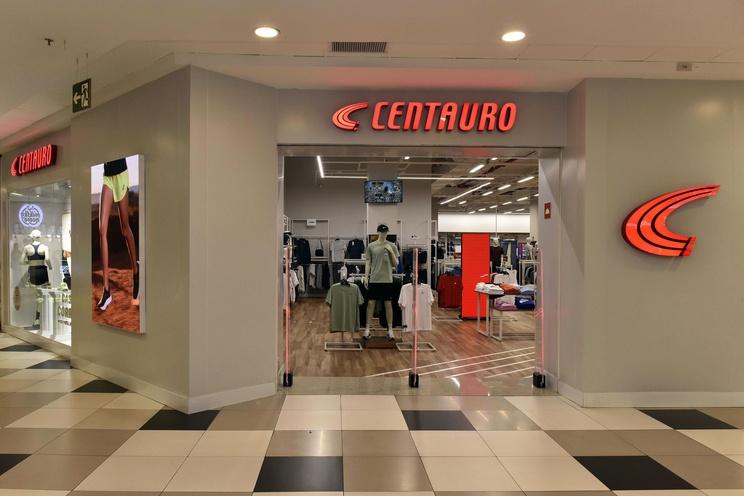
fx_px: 496
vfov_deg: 53.2
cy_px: 248
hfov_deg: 73.7
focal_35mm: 24
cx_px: 372
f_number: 7.1
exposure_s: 1/200
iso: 2000
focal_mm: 24
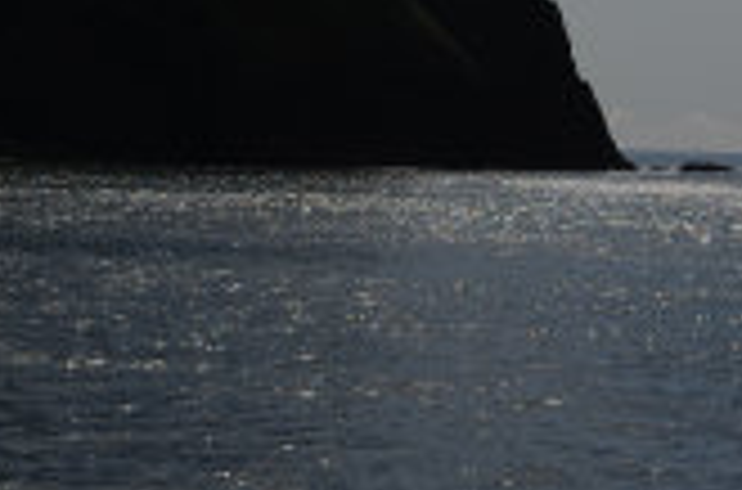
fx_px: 3823
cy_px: -245
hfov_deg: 10.9
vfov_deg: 7.2
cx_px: -112
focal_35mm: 186
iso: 200
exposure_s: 1/1250
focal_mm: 50
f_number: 14
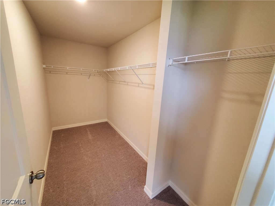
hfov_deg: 106.2
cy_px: 103
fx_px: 103
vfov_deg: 89.9
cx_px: 138
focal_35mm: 13
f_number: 2.2
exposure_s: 1/60
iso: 500
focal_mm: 1.8
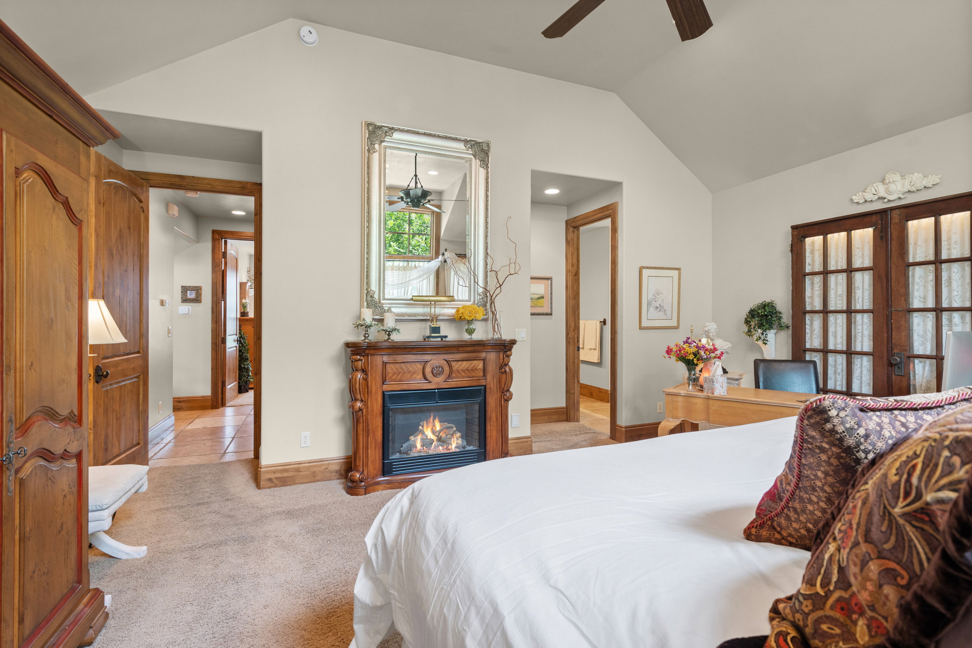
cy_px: 324
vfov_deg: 73.7
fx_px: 432
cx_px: 486
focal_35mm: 16
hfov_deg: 96.7
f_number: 9
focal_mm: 16
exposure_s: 1/2
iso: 250
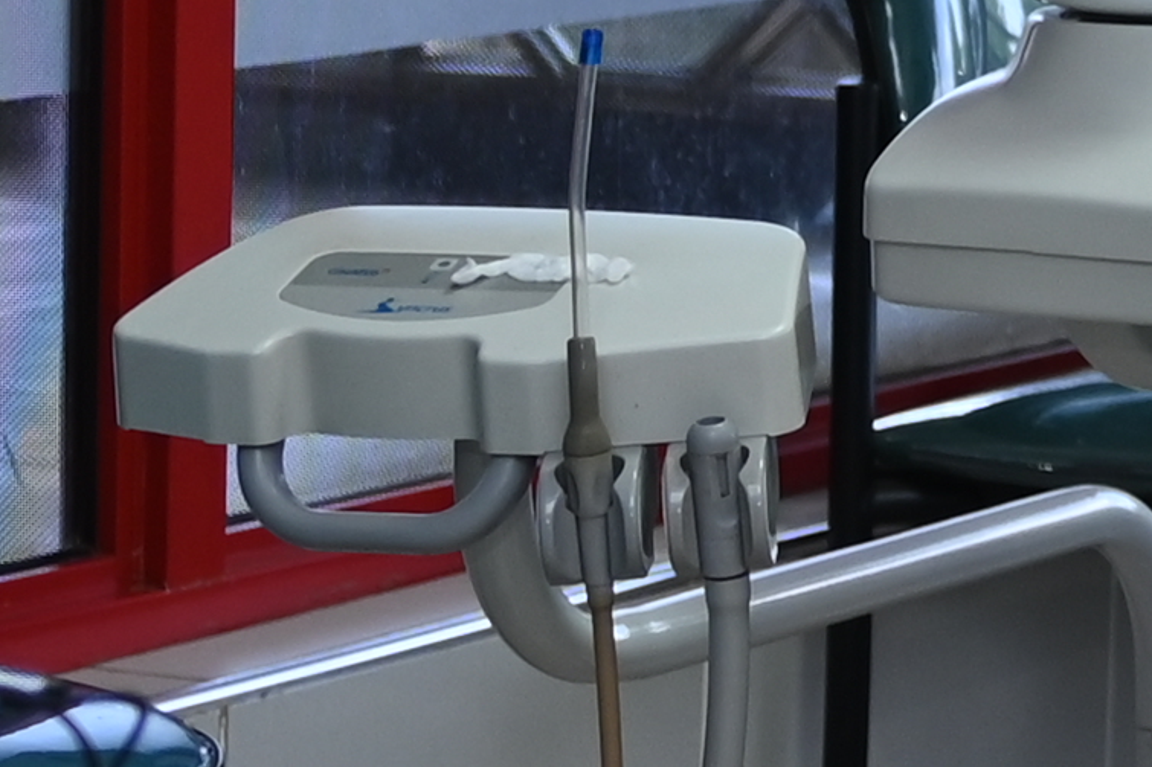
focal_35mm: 219
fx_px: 7006
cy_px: -576
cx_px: 2783
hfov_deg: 8.6
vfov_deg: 6.2
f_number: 2.8
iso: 320
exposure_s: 1/100
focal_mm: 28
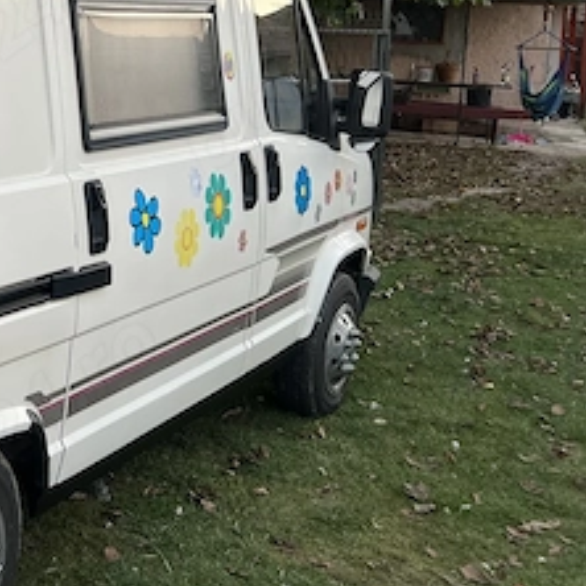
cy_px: 74
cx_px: -201
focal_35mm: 62
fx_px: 1187
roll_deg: -2.7
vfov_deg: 26.9
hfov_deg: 23.9
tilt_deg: -3.2
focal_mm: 5.7
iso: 80
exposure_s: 1/121
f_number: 1.5
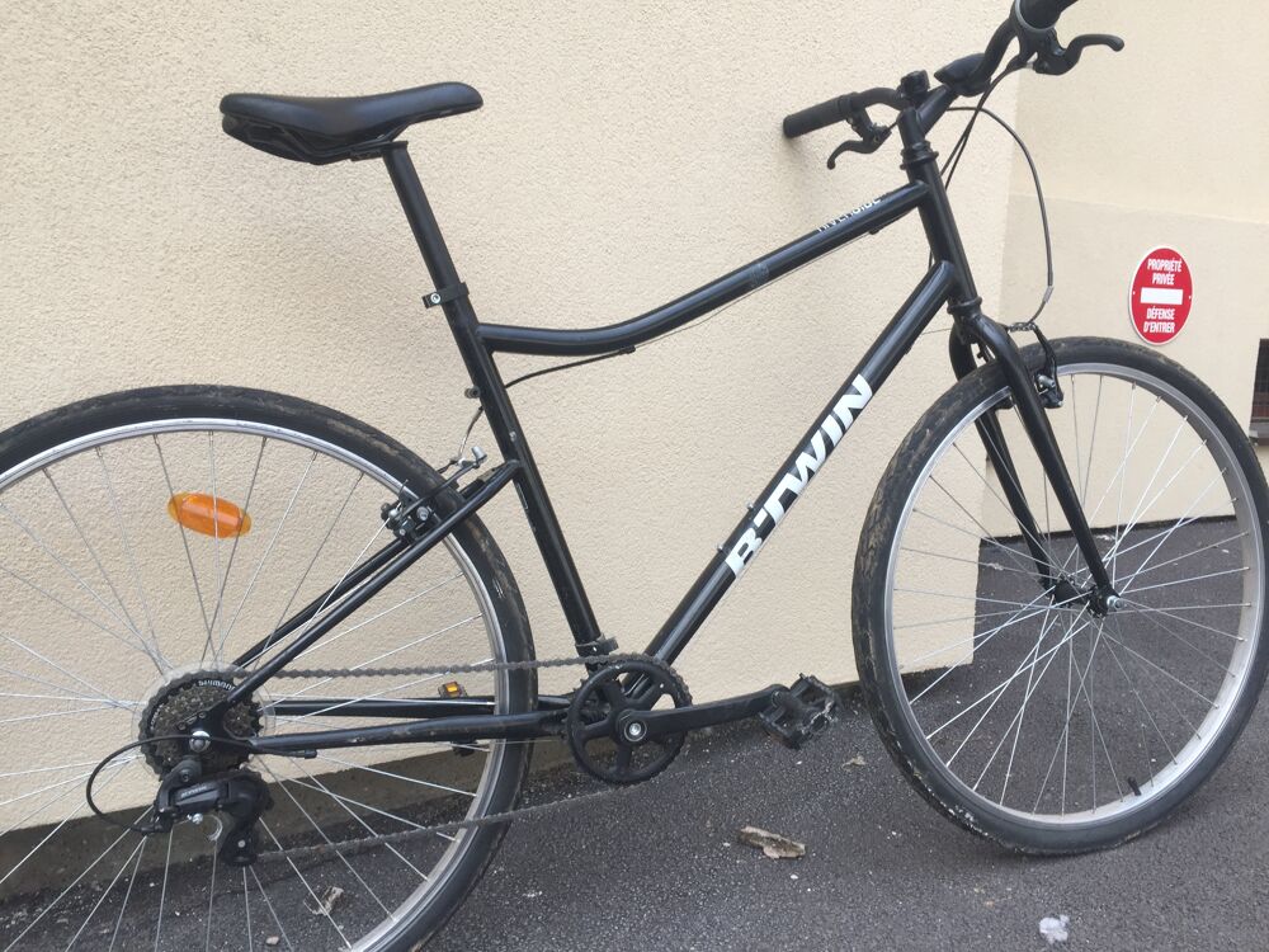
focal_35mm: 29
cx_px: 634
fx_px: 1063
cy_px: 476
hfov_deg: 61.7
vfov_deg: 48.2
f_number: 2.2
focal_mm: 4.15
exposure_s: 1/302
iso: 32
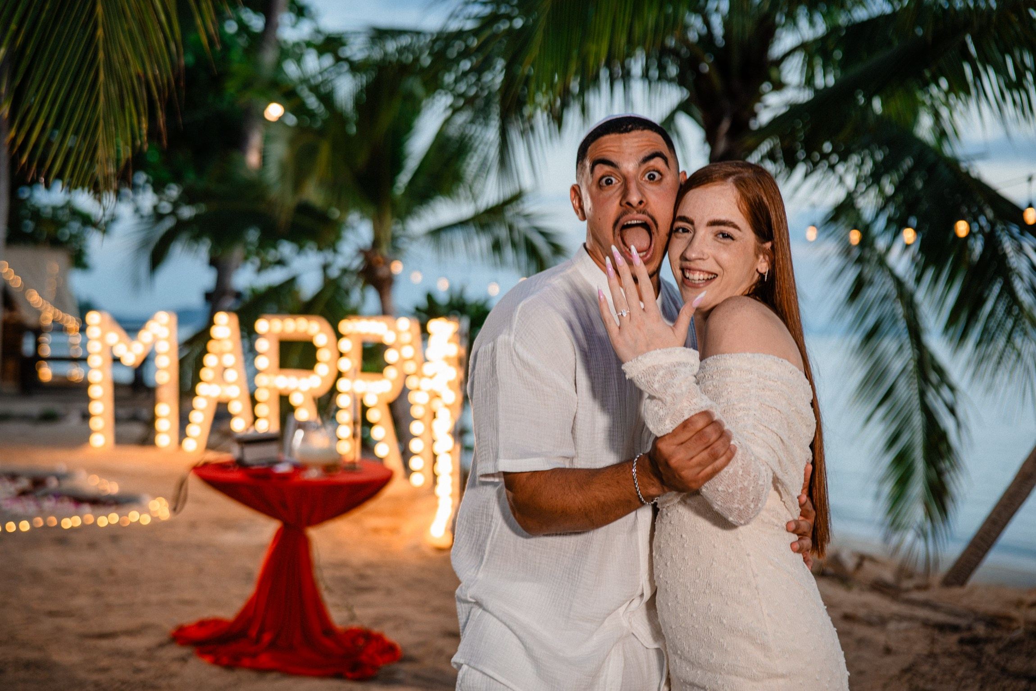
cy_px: 346
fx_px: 1454
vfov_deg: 26.7
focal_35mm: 51
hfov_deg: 39.2
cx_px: 518
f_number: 2.5
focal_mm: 50
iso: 1250
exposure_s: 1/250
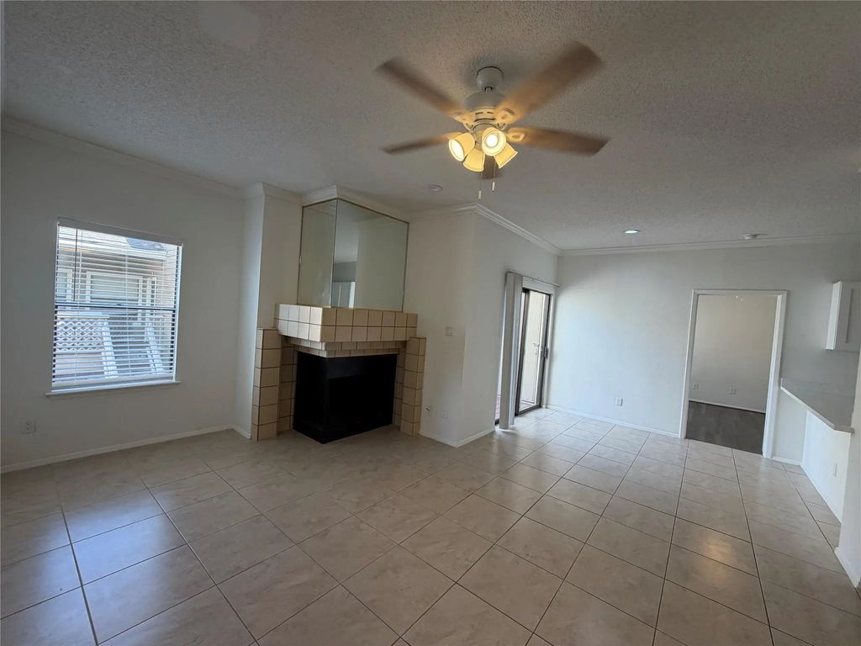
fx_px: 348
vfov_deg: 85.7
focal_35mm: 14
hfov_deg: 102.1
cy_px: 323
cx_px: 430
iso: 80
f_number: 2.2
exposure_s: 1/120
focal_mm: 2.22
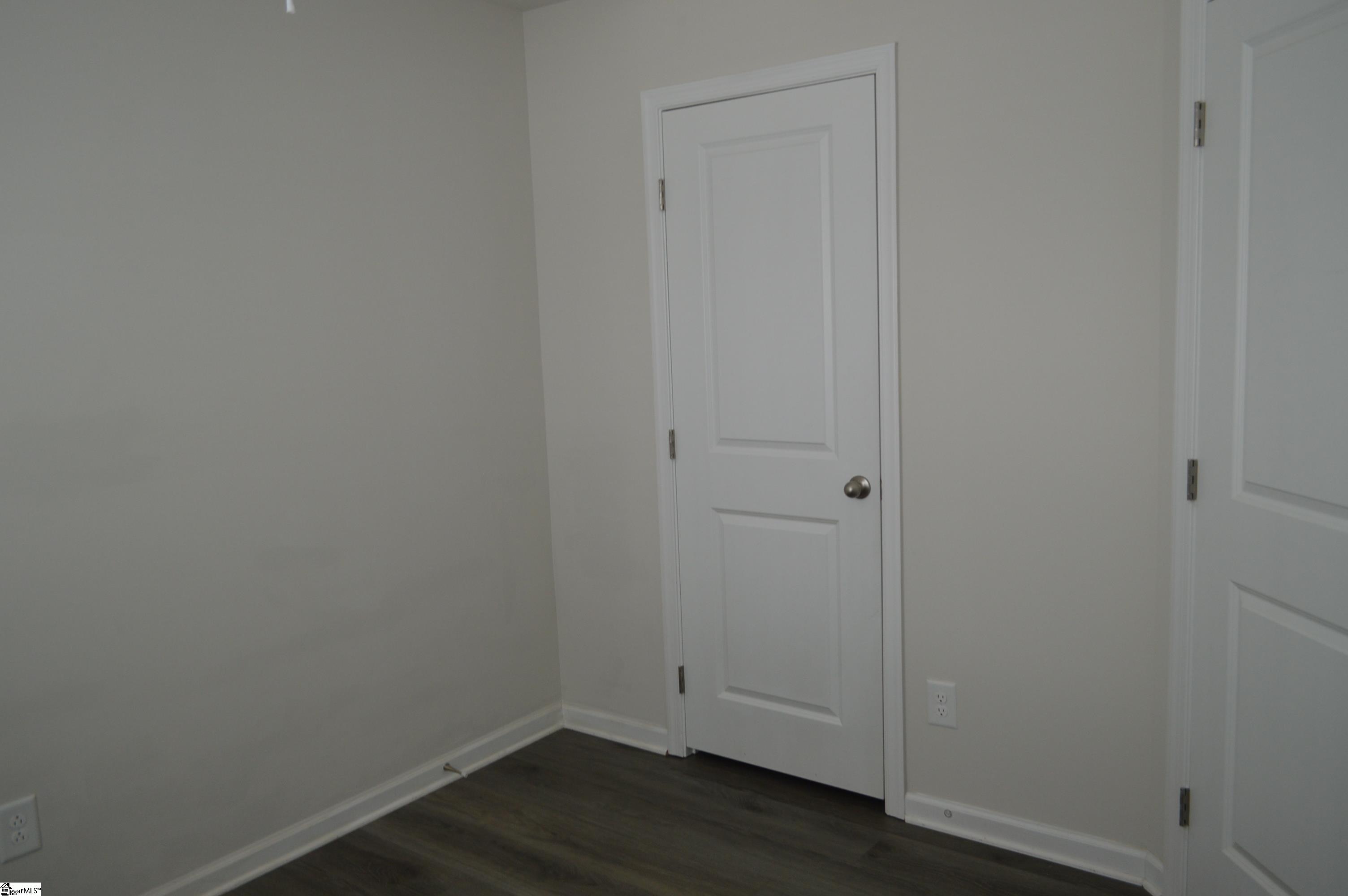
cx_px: 674
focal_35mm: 27
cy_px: 448
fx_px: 1010
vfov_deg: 47.8
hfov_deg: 67.4
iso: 450
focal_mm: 18
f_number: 3.5
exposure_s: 1/60
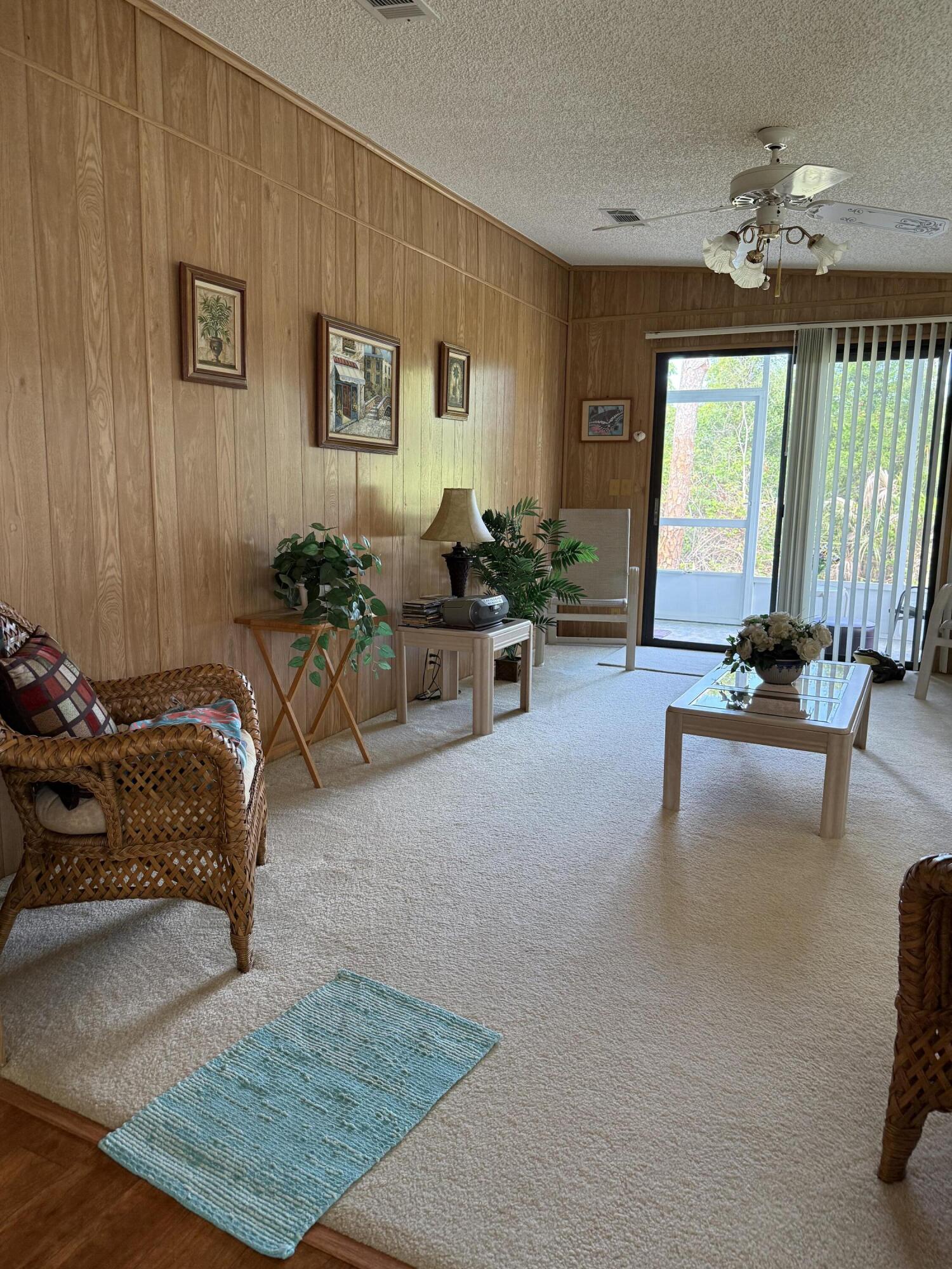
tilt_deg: -9.8
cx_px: 476
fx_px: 880
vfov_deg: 71.6
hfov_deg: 56.8
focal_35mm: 24
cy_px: 634
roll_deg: -0.7
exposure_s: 1/60
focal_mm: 6.76
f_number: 1.78
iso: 250
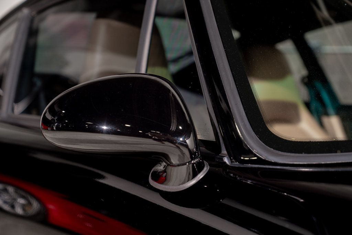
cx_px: 176
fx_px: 636
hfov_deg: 31.0
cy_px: 118
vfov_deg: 20.9
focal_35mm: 65
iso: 160
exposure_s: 1/80
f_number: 4.5
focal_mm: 65
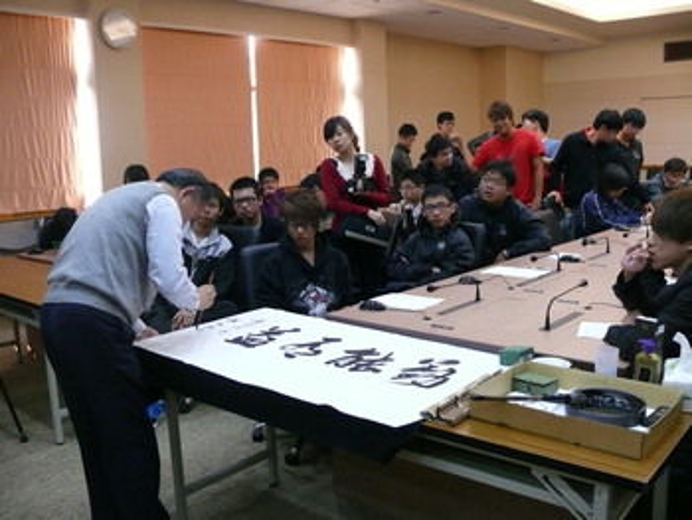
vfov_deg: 40.7
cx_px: 346
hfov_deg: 52.6
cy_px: 260
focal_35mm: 35
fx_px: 700
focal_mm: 7.4
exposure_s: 1/50
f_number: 2.8
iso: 400
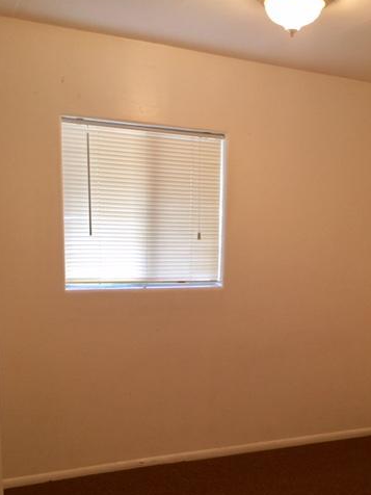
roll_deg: -2.4
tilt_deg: -11.1
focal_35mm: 39
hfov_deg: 36.6
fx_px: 557
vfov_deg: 47.2
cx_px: 231
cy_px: 324
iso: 40
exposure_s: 1/15
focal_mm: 4.15
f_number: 2.2
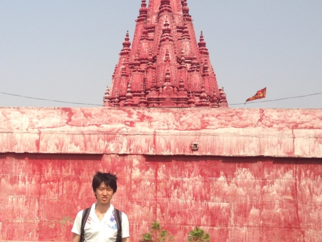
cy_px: 161
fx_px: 521
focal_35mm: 56
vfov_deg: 26.0
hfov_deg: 33.8
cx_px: 88
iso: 50
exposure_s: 1/1355
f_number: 2.4
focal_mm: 4.12
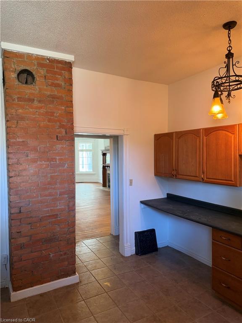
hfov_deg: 56.8
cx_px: 121
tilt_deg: -0.3
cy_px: 162
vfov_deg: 71.6
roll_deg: -0.6
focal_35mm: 24
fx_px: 224
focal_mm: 6.76
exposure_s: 1/60
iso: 320
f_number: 1.78
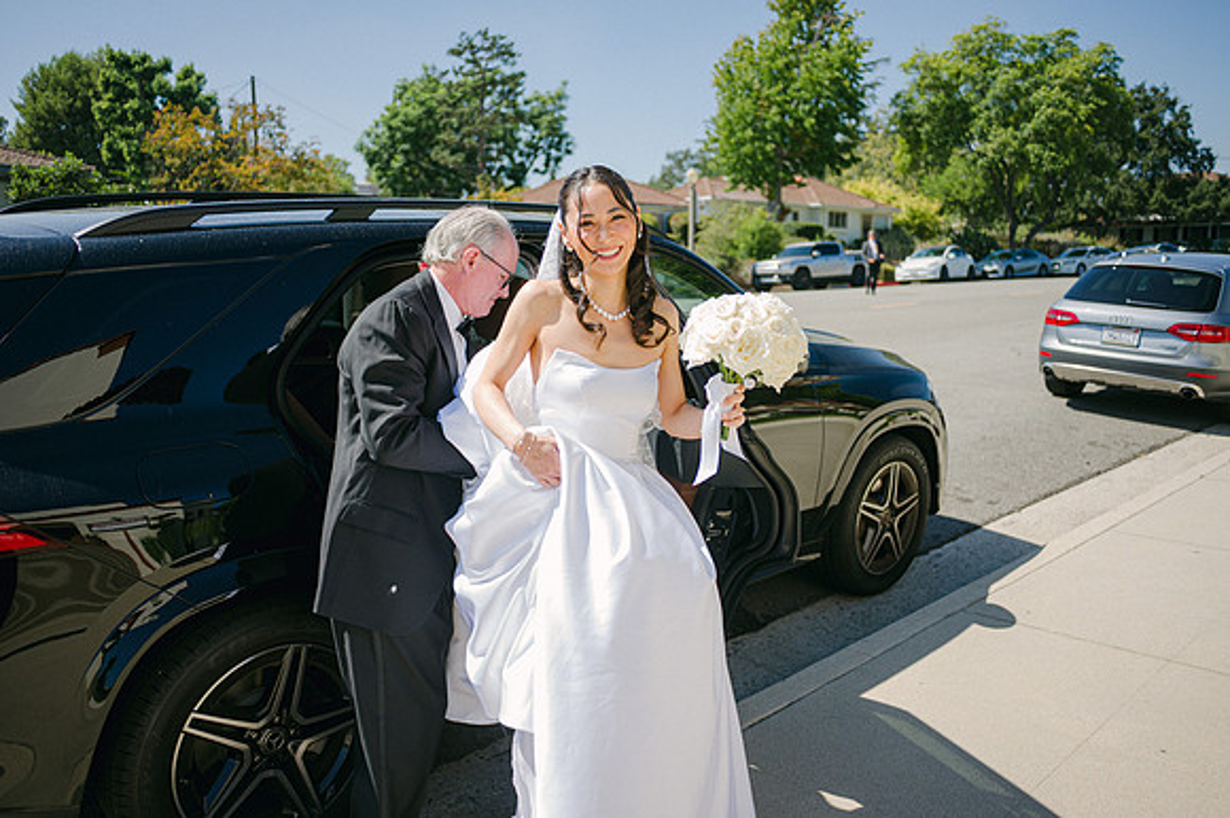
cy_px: 409
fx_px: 956
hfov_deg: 65.5
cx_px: 615
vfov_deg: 46.4
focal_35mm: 28
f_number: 2.8
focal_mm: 28
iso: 100
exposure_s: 1/1000
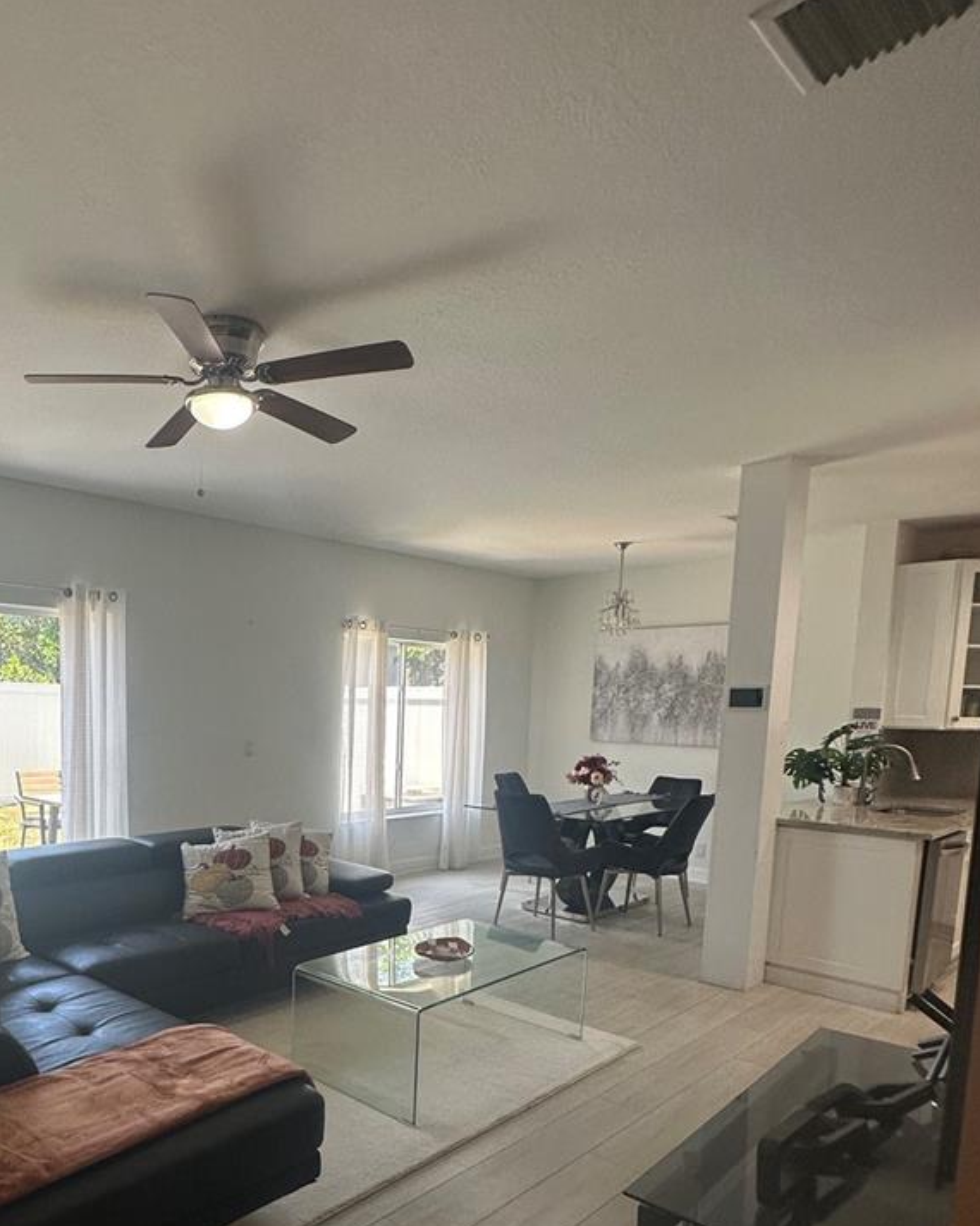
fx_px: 834
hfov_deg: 57.5
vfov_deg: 70.9
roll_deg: -1.6
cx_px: 234
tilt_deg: -6.1
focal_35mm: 23
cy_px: 794
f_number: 2.2
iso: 100
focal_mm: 2.22
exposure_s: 1/120
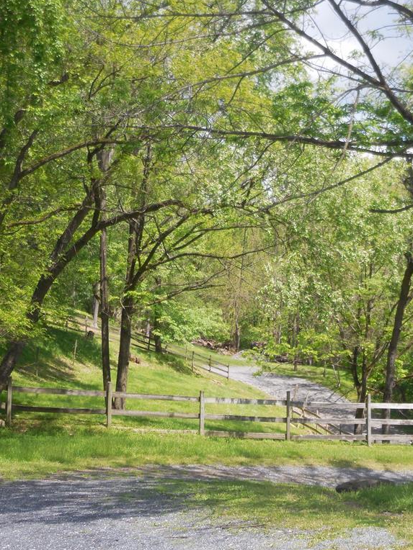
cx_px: 334
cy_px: 274
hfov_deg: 20.5
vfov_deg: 27.4
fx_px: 1129
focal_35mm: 71
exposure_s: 1/250
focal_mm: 9.4
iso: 125
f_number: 4
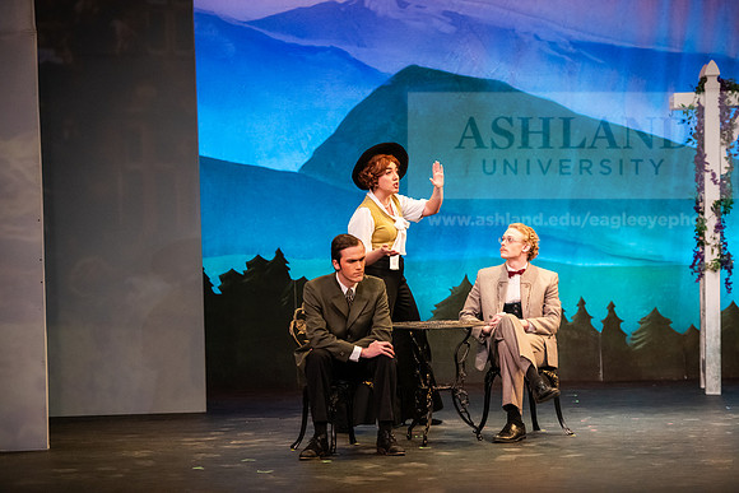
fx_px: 2772
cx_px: 370
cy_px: 246
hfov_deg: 15.2
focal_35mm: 135
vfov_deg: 10.2
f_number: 3.2
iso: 4000
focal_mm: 135
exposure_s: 1/320
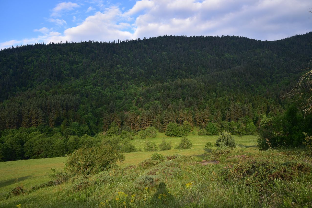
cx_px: 159
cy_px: 104
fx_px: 442
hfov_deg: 38.9
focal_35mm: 51
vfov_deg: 26.5
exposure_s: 1/125
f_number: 8
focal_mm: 50
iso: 200
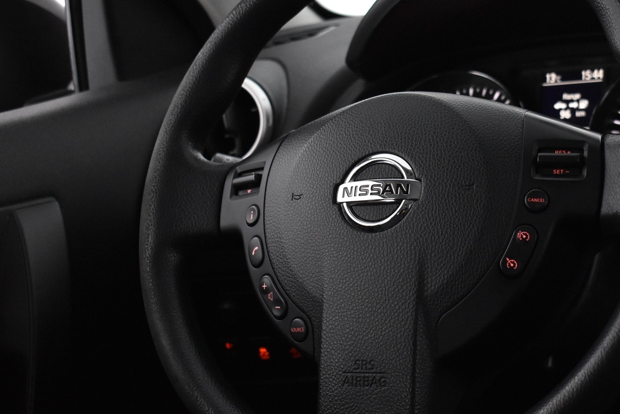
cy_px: 189
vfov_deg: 18.7
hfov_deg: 27.4
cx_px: 438
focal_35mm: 73
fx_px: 1258
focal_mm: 34
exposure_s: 1/50
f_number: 4.5
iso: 3200
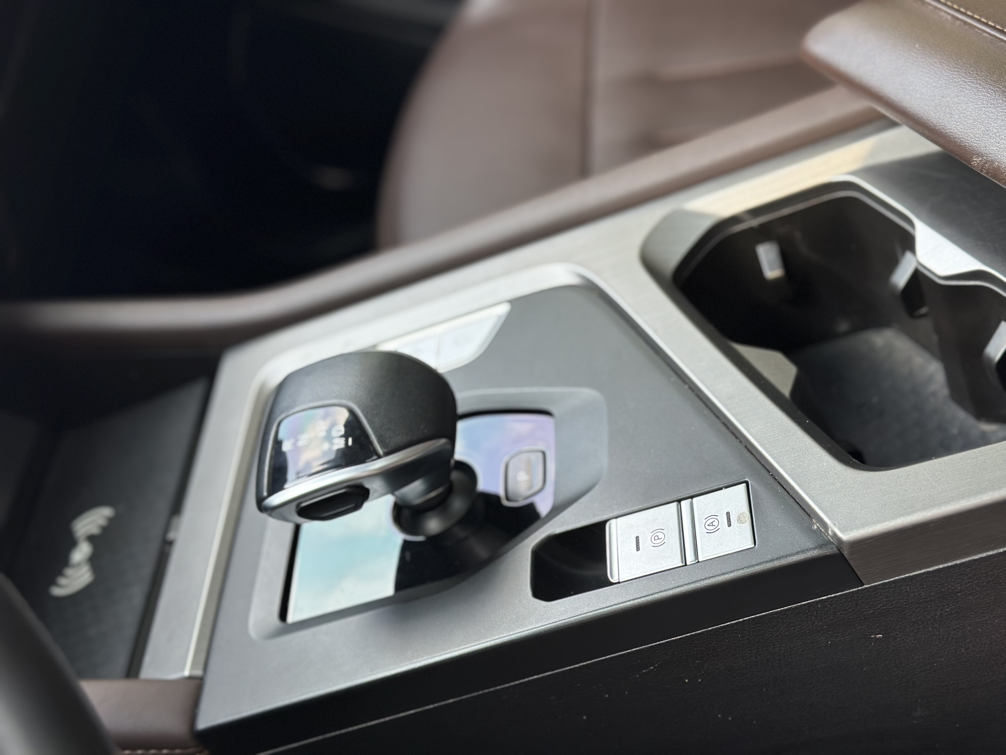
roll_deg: +32.5
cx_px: 503
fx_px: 1395
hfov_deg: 39.7
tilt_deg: -38.3
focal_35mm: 48
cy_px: 378
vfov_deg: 30.3
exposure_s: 1/144
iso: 64
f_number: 1.78
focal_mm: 6.86
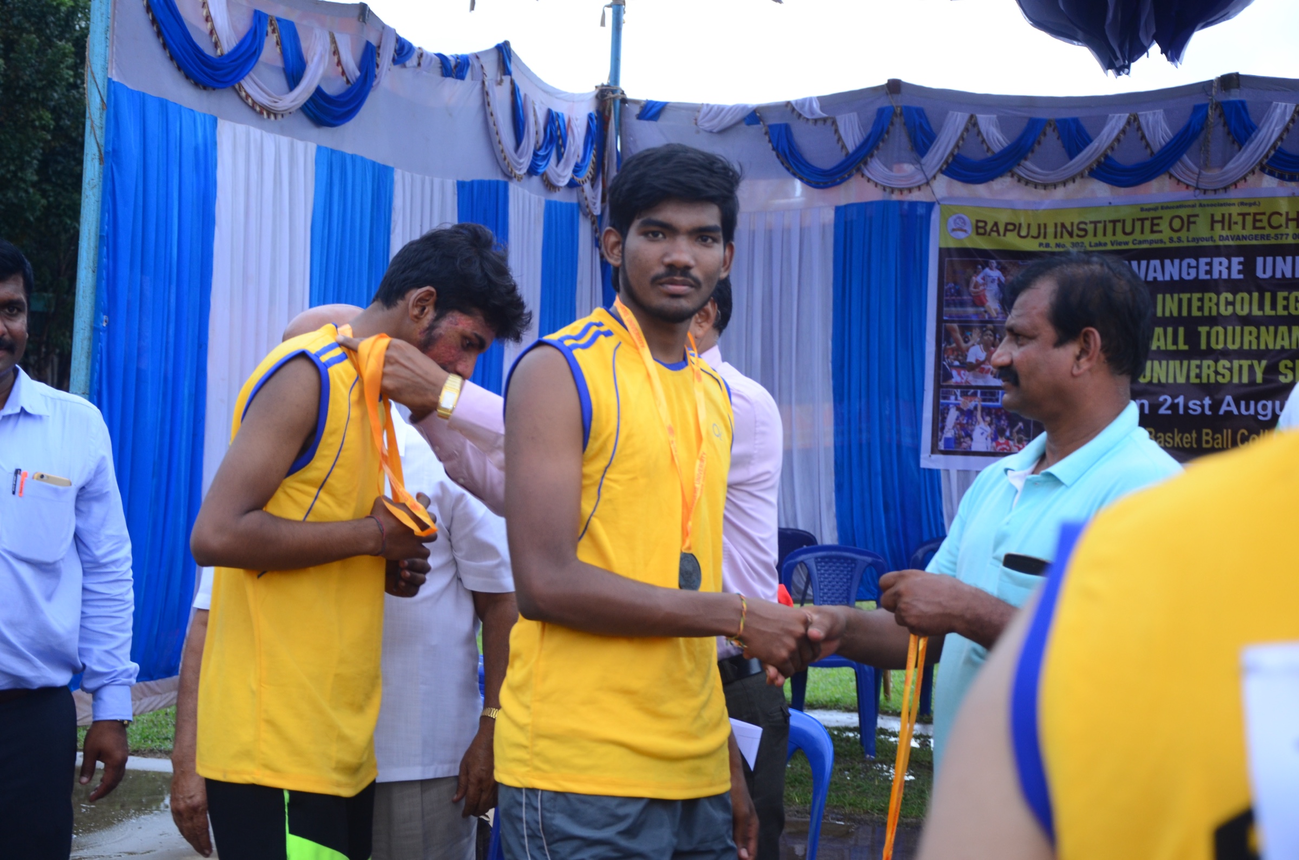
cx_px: 650
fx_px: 4969
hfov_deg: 14.9
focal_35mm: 138
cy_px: 430
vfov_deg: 9.9
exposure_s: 1/125
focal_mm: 92
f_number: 5.6
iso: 400
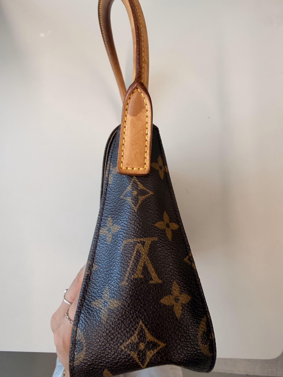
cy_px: 188
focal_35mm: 24
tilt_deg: -87.1
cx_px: 142
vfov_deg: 71.6
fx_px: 262
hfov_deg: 56.8
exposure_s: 1/100
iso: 100
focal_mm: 2.22
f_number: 2.2
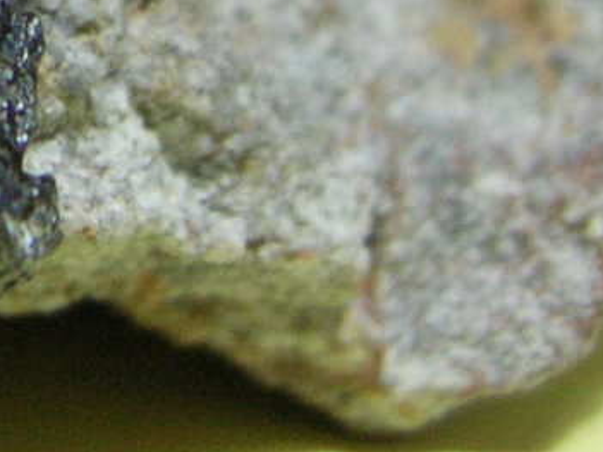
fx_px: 2856
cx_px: -261
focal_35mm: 164
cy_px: -291
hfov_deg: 11.6
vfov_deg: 8.8
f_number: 2.7
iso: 122
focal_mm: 6
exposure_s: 1/4.3
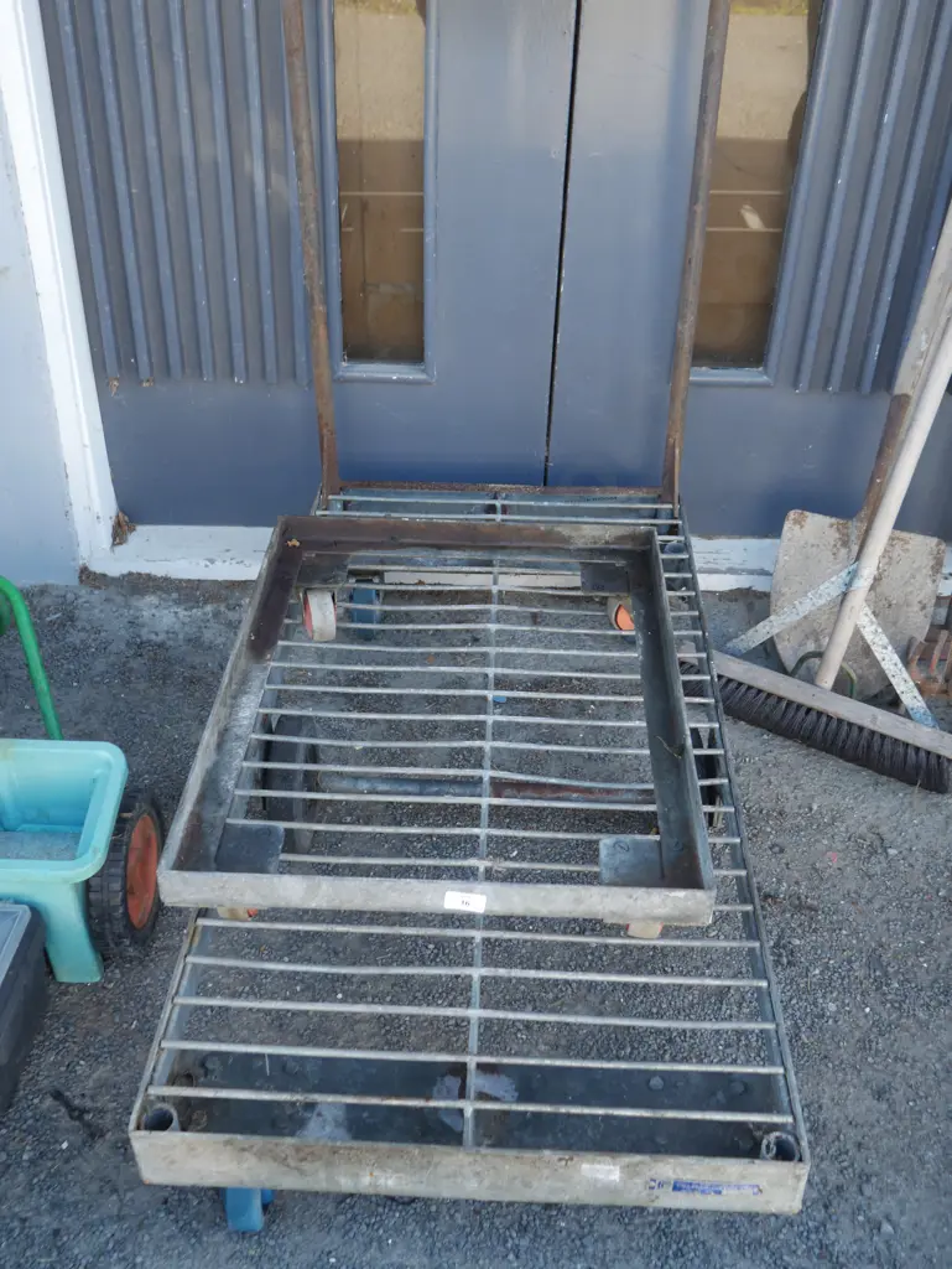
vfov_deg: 53.9
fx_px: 1246
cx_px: 476
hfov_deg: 41.8
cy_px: 634
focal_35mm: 34
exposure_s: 1/60
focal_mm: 17
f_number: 4
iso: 200
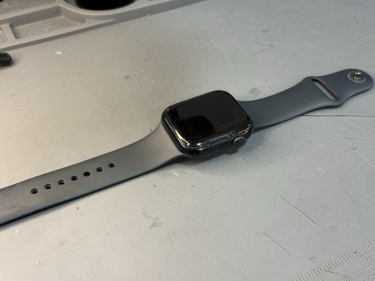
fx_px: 520
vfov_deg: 30.3
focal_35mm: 48
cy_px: 140
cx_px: 188
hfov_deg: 39.7
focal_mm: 6.76
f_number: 1.78
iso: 160
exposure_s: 1/60
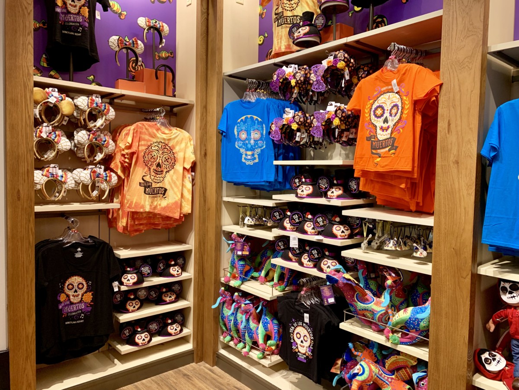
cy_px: 195
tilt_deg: -2.9
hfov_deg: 67.3
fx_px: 390
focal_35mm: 26
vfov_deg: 53.1
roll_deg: -2.0
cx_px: 260
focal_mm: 4.25
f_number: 1.8
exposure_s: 1/60
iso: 100
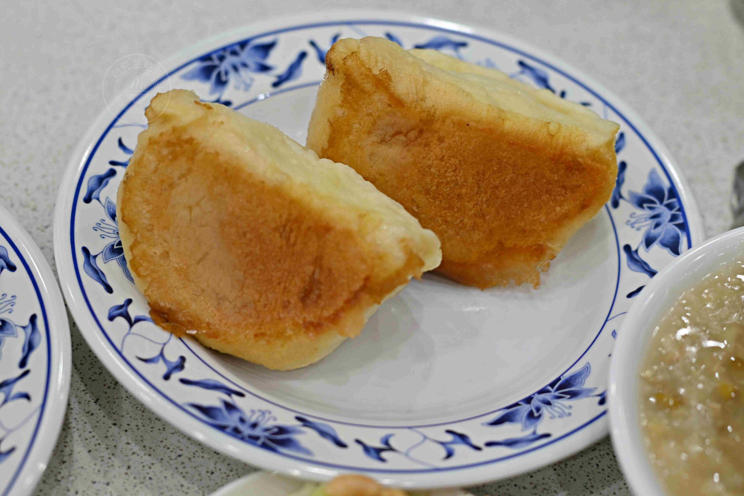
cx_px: 372
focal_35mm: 75
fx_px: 1550
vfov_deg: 18.2
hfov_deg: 27.0
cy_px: 248
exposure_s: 1/200
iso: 360
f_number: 3.2
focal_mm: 50
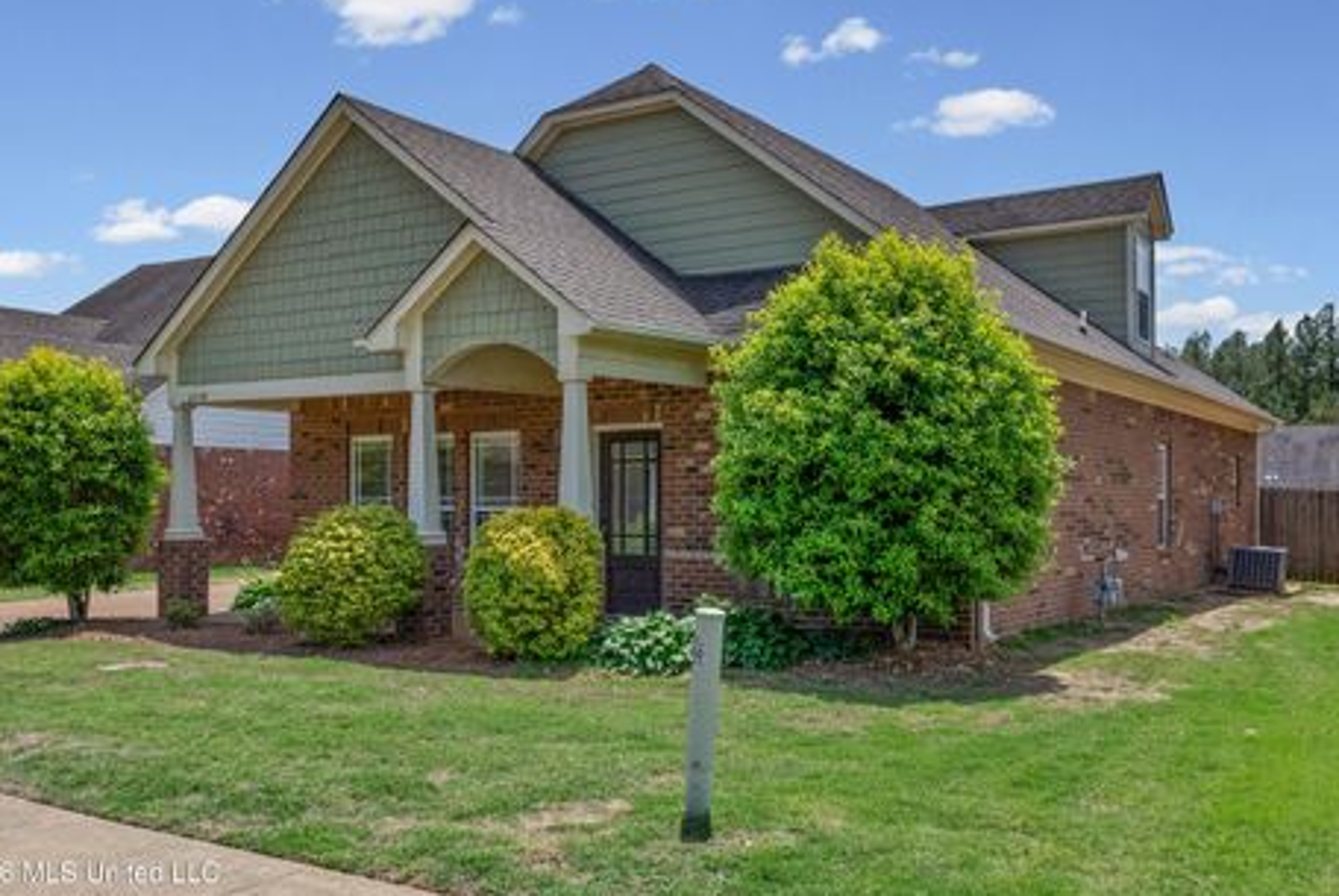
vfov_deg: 39.0
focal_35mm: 34
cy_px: 426
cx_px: 664
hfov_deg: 55.7
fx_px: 1266
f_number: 9
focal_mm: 31
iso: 800
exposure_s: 1/3200
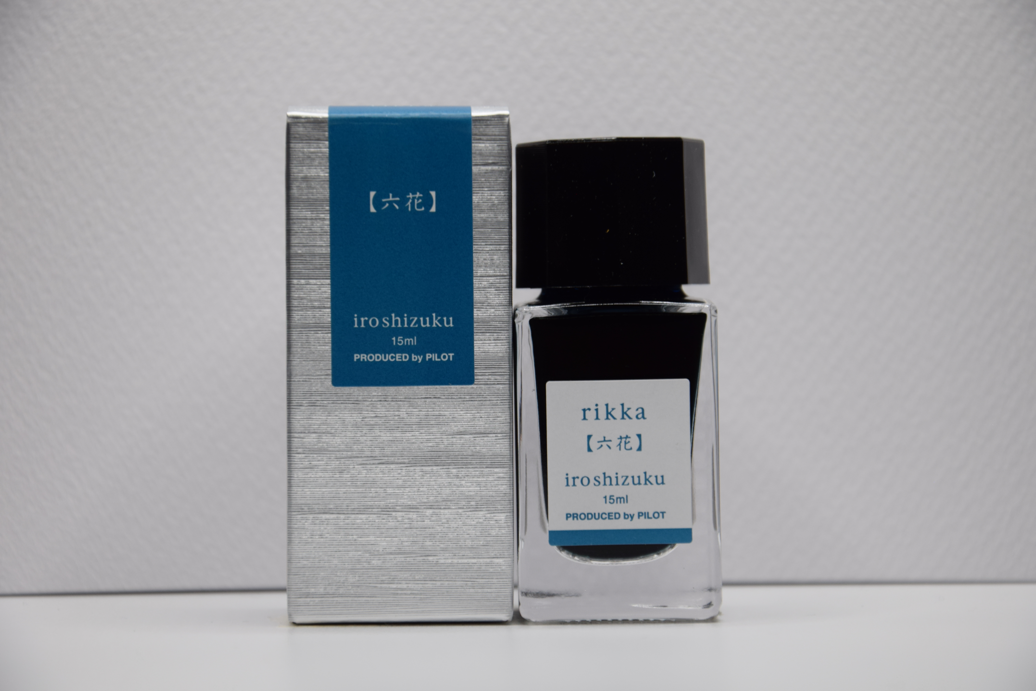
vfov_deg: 9.9
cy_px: 346
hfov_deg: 14.9
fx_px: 3971
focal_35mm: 138
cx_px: 518
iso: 400
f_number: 7.1
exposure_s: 1/125
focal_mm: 92
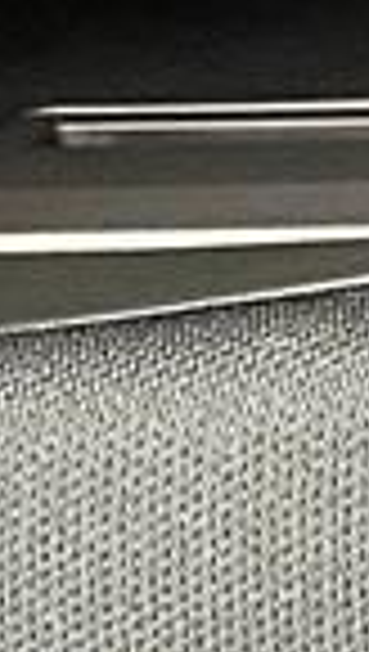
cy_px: -580
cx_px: 1904
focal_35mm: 250
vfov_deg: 8.3
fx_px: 4331
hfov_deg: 4.2
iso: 800
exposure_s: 1/30
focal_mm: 4.25
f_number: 1.8
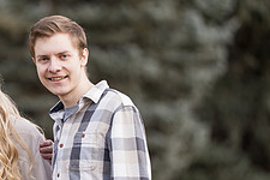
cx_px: 8
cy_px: 169
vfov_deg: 2.8
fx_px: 3697
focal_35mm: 493
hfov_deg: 4.2
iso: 200
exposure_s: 1/320
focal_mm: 191
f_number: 2.8
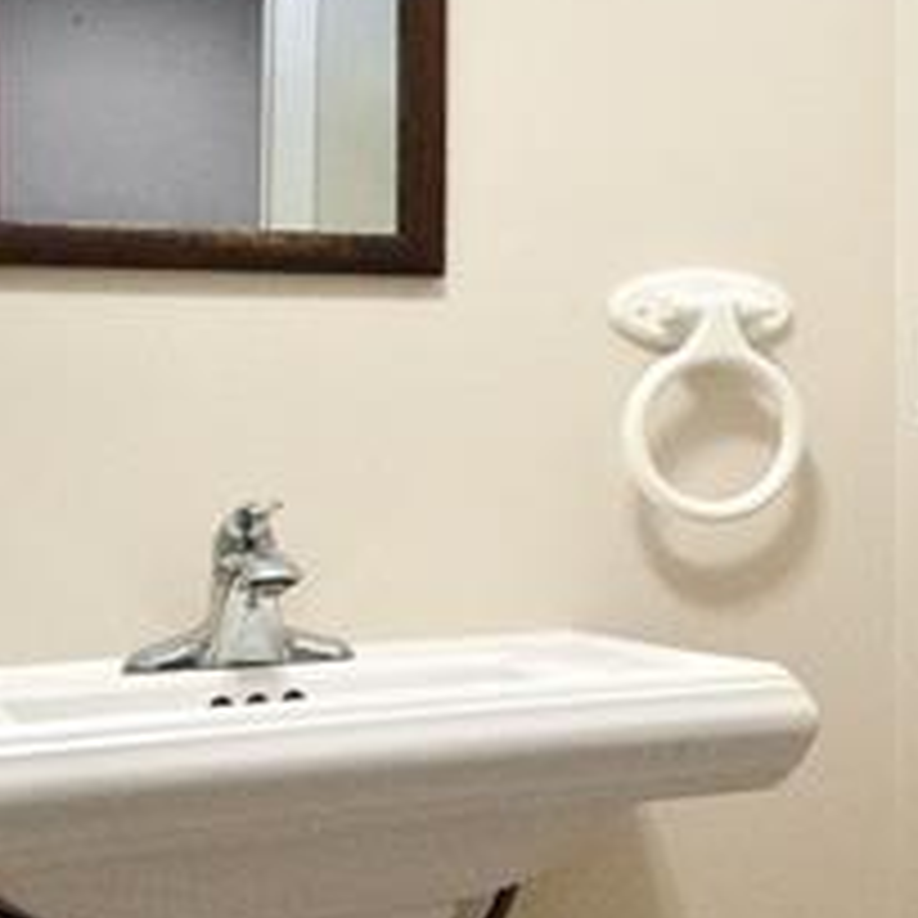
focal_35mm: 64
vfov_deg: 26.7
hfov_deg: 23.5
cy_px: 608
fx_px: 1920
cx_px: 1220
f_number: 3.5
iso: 800
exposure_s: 1/100
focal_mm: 10
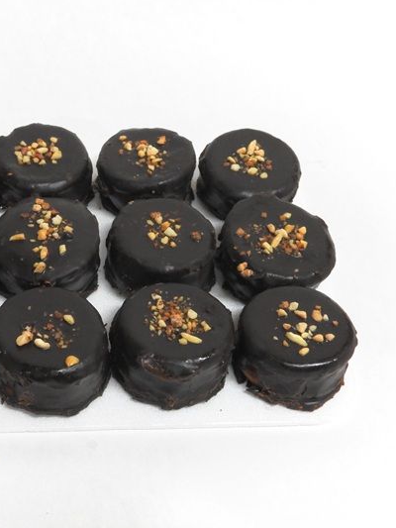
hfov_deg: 26.7
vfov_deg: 35.5
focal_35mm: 54
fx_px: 823
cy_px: 264
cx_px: 94
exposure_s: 1/6
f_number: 5.3
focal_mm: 7.2
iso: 400
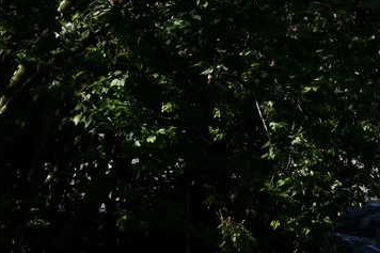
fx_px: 1540
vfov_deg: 9.2
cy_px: -109
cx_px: 862
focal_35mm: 146
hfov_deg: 11.9
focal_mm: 32
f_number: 11
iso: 400
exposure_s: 1/320
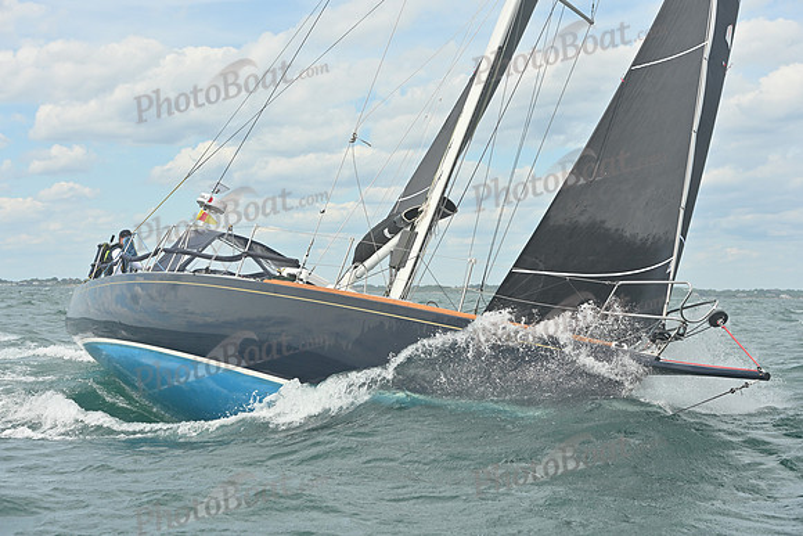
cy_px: 268
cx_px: 402
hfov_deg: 28.8
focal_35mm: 70
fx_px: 1562
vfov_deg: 19.5
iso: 320
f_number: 9
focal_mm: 70
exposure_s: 1/1250
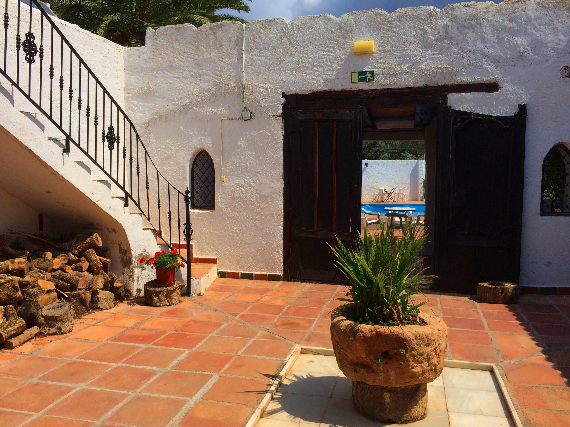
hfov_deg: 61.7
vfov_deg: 48.2
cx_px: 285
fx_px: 478
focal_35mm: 29
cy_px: 214
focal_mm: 4.15
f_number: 2.2
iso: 32
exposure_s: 1/4566
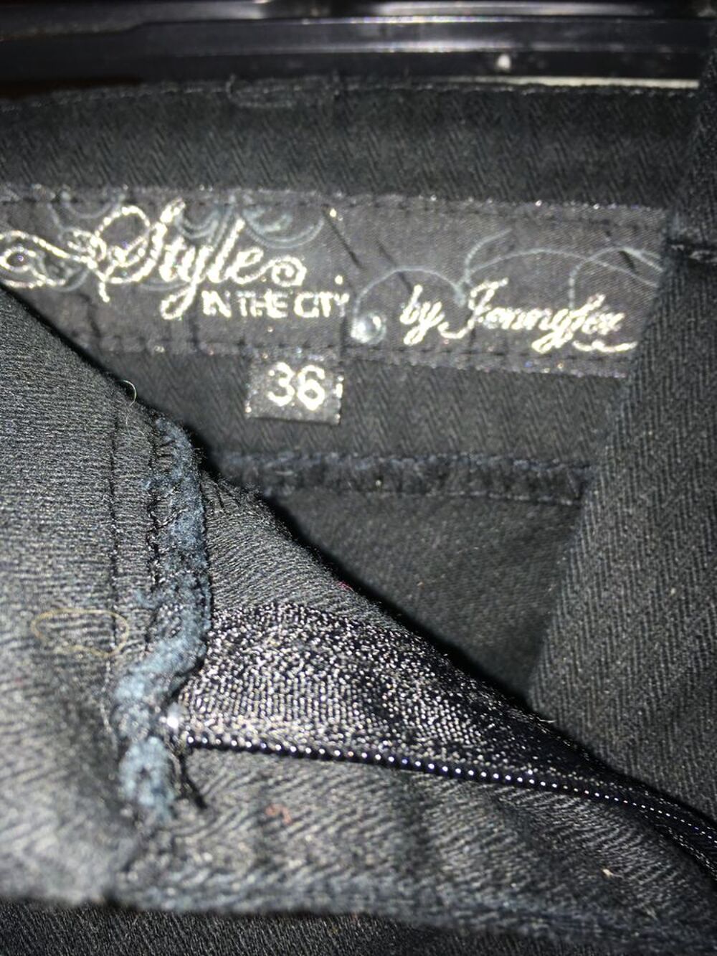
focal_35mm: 29
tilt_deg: -11.3
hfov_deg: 48.2
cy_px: 478
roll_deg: -0.5
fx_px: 801
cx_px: 358
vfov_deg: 61.7
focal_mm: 4.15
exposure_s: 1/40
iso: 25
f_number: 2.2
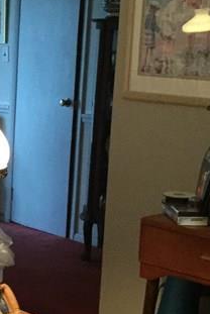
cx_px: -113
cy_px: 219
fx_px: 925
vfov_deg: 19.2
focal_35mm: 106
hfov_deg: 12.3
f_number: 2.4
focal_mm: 3.3
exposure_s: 1/30
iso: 200
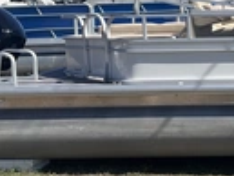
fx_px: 609
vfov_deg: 16.4
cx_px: 274
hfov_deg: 20.5
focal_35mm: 90
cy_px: 53
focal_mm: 3
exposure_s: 1/1675
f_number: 1.8
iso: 25
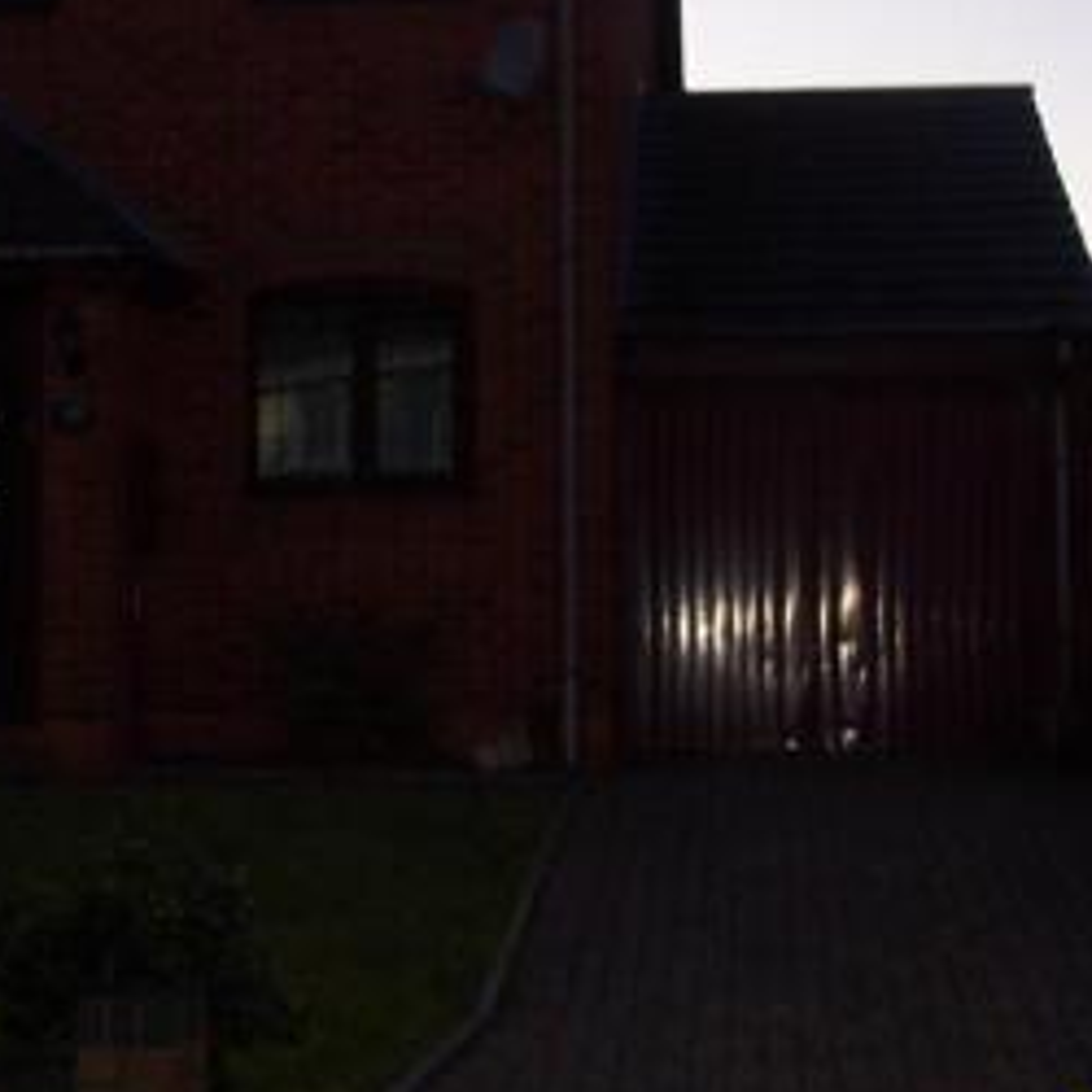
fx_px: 2498
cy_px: 422
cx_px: 443
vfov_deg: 24.6
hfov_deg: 24.6
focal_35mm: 70
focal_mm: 5.6
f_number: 2.7
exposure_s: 1/60
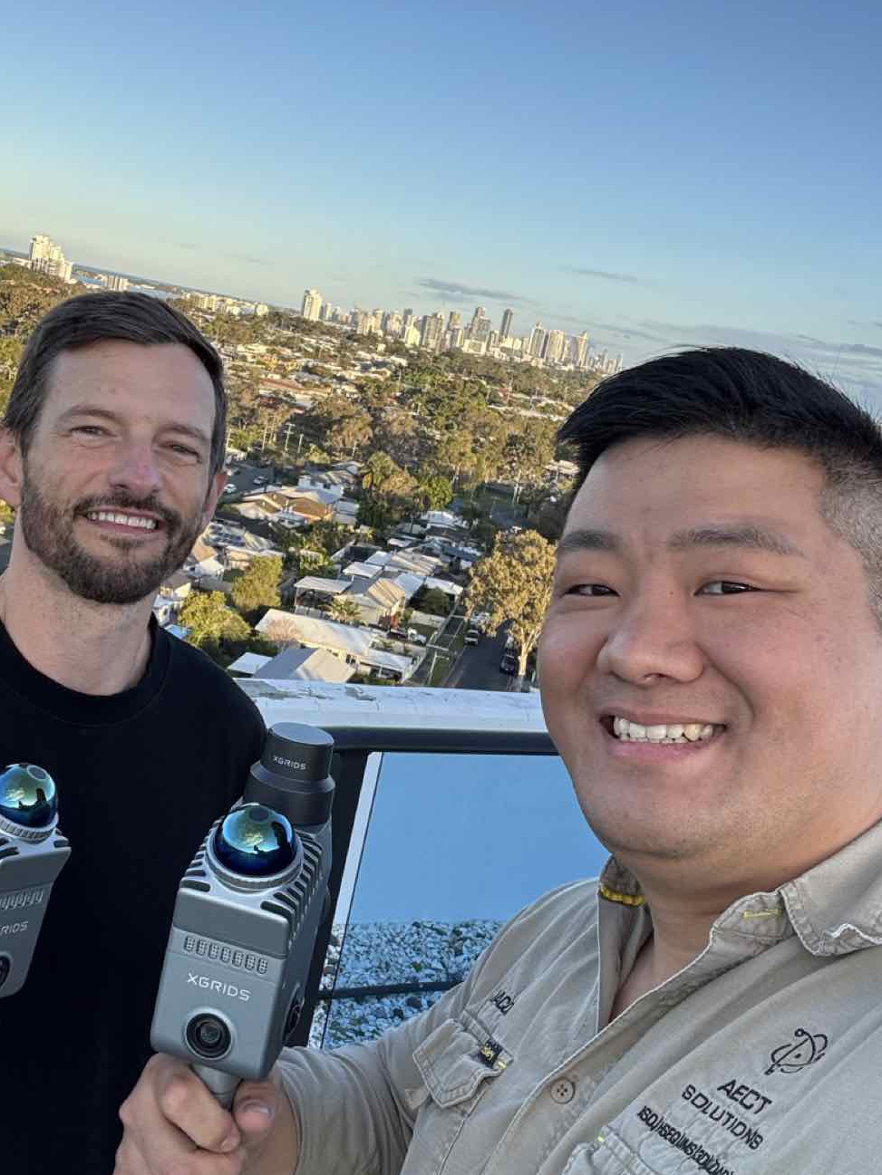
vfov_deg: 50.1
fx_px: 1257
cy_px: 547
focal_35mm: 37
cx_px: 354
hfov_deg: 38.5
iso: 25
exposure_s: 1/231
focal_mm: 2.69
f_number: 1.9
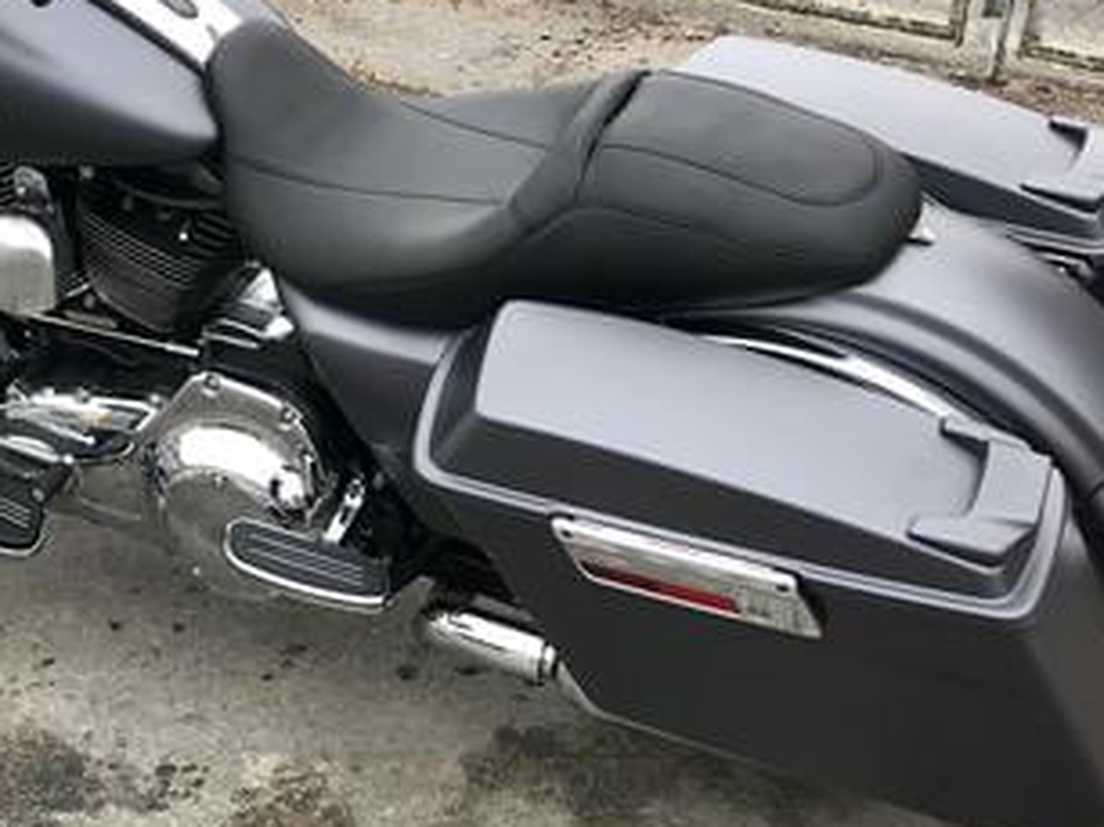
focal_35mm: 57
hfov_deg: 33.7
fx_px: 1816
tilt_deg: -20.3
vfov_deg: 25.2
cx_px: 428
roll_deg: -2.9
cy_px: 157
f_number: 1.8
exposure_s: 1/118
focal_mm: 3.99
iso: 20
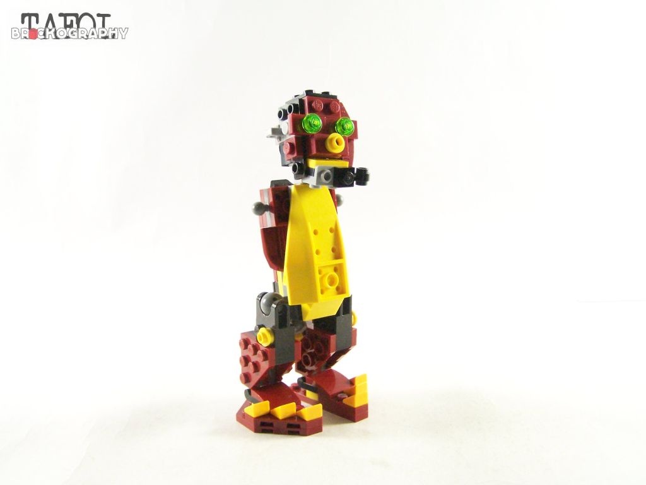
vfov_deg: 37.7
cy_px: 242
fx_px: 709
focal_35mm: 38
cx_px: 323
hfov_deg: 49.0
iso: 400
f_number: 3.2
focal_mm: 6.3
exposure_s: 1/60
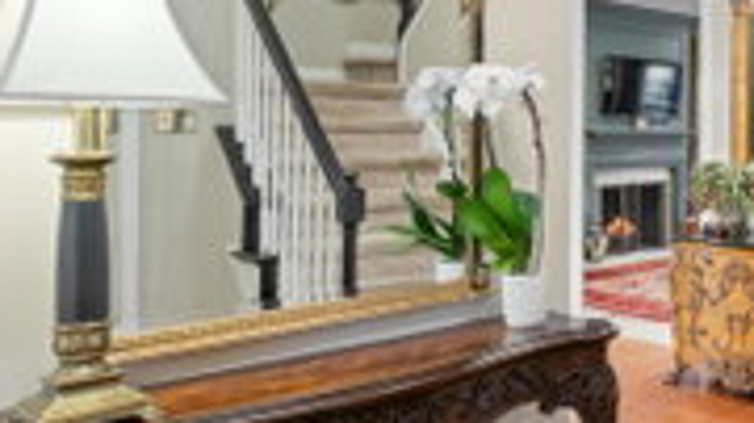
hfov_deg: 40.7
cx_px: 844
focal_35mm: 39
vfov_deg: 30.1
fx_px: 779
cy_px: 134
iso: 320
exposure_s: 1.3
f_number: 9
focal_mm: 14
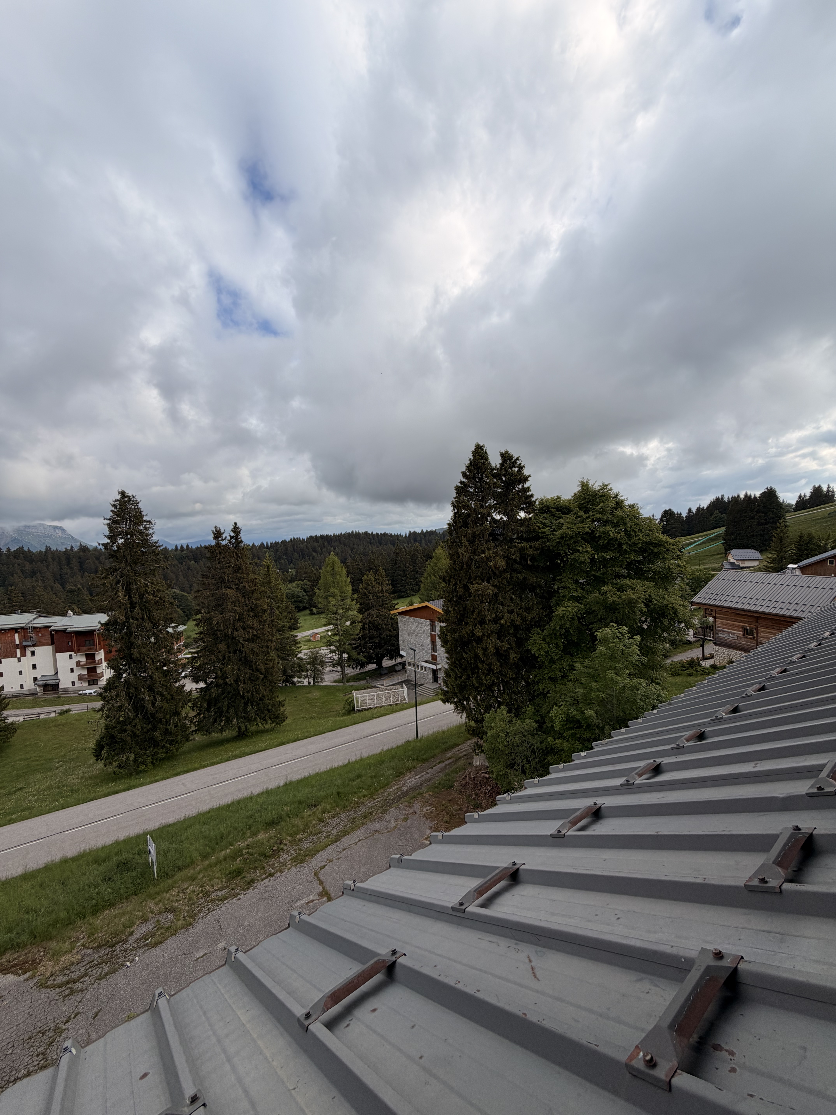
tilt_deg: -2.5
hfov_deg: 85.7
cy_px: 558
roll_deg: +2.6
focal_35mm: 14
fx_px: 451
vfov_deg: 102.1
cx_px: 418
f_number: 2.2
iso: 20
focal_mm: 2.22
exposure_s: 1/928
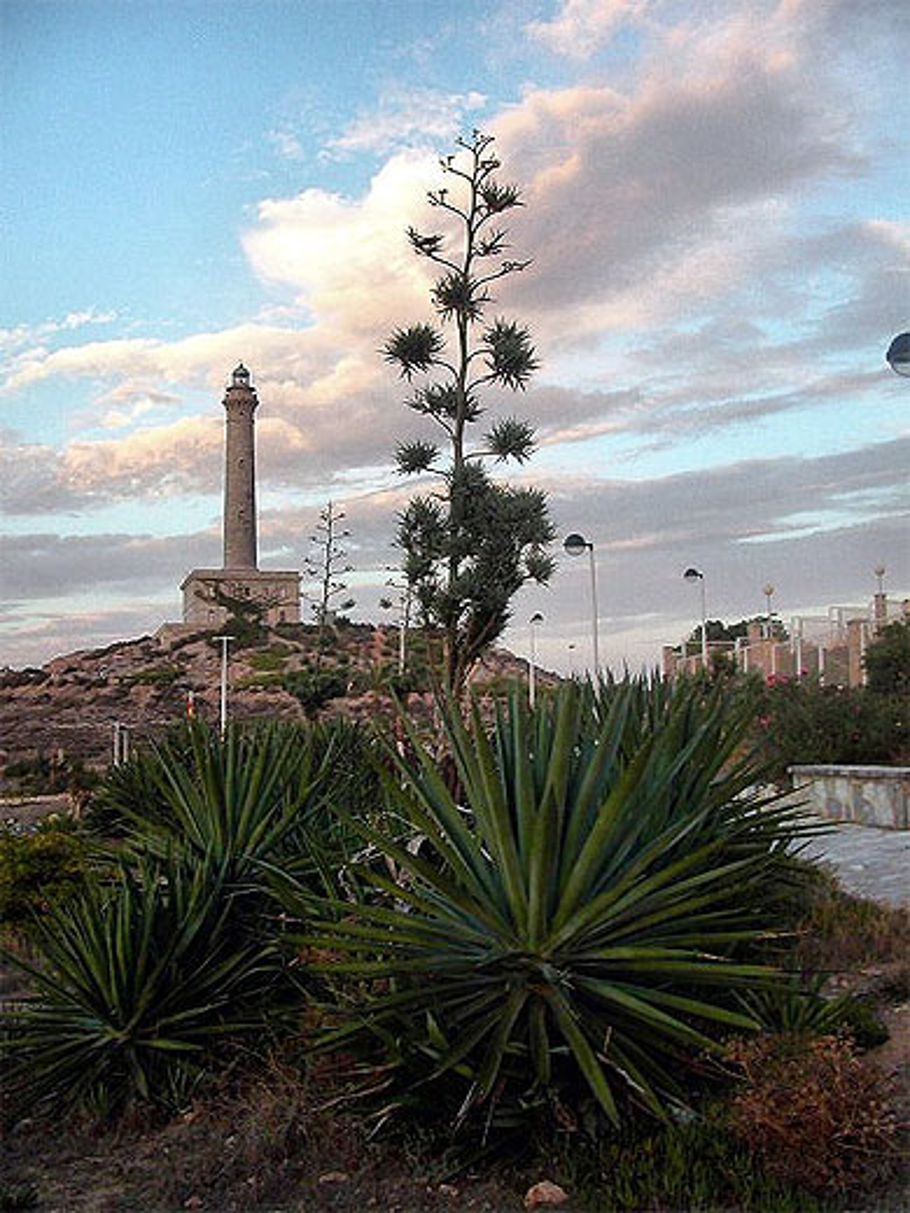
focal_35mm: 37
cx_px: 455
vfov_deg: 50.1
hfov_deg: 38.7
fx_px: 1297
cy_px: 606
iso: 100
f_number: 2.7
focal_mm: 5.6
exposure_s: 1/99.1
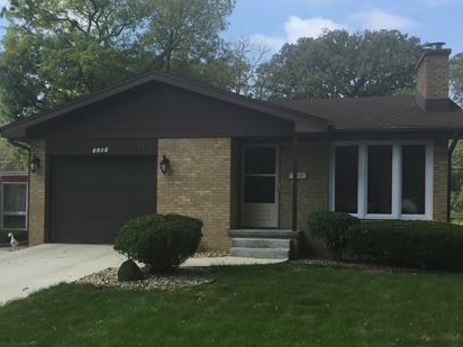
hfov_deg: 41.9
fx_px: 602
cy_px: 203
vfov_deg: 32.1
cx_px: 182
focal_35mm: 45
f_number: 2.2
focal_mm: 4.15
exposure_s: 1/1014
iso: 32
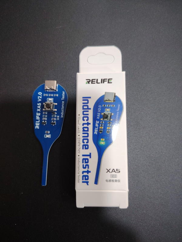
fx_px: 168
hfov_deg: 56.8
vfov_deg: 71.6
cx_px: 91
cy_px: 121
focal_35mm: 24
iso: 265
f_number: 1.75
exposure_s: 1/33.3
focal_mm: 5.25
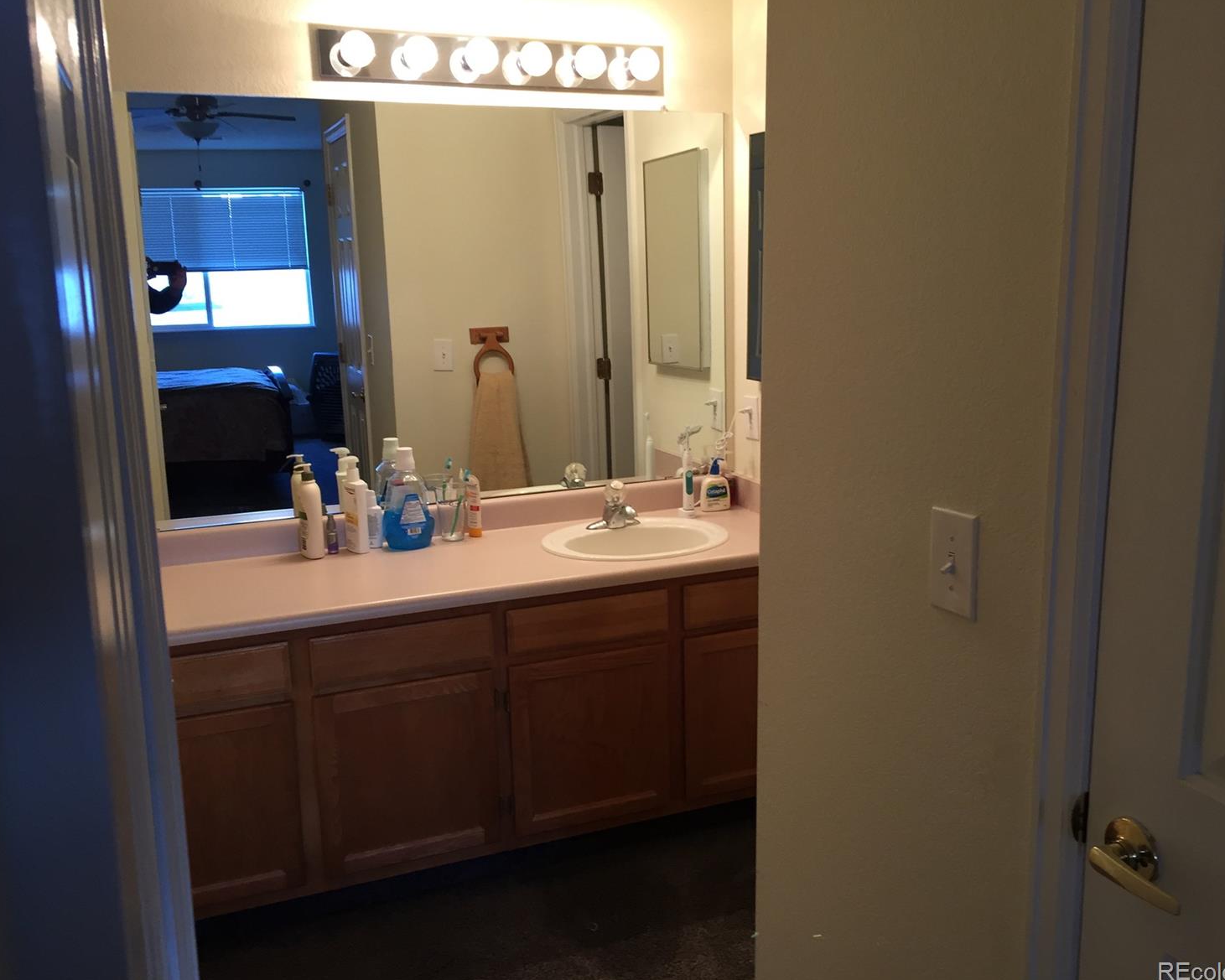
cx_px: 623
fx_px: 1124
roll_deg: +0.3
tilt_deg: -12.0
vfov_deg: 47.1
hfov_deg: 57.2
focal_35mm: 31
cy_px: 486
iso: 64
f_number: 2.2
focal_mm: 4.15
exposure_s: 1/30
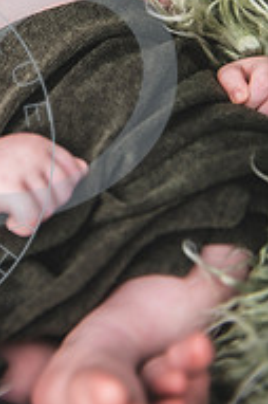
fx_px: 1264
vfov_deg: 17.6
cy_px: -13
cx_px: -46
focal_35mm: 113
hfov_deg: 11.9
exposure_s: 1/500
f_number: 2.8
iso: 100
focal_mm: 48
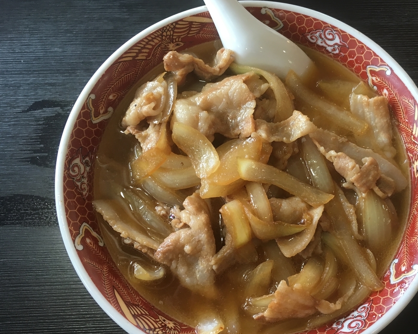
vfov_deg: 42.2
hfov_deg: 51.1
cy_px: 176
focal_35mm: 35
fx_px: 433
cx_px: 258
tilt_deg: -71.5
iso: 32
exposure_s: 1/30
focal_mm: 4.15
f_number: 2.2
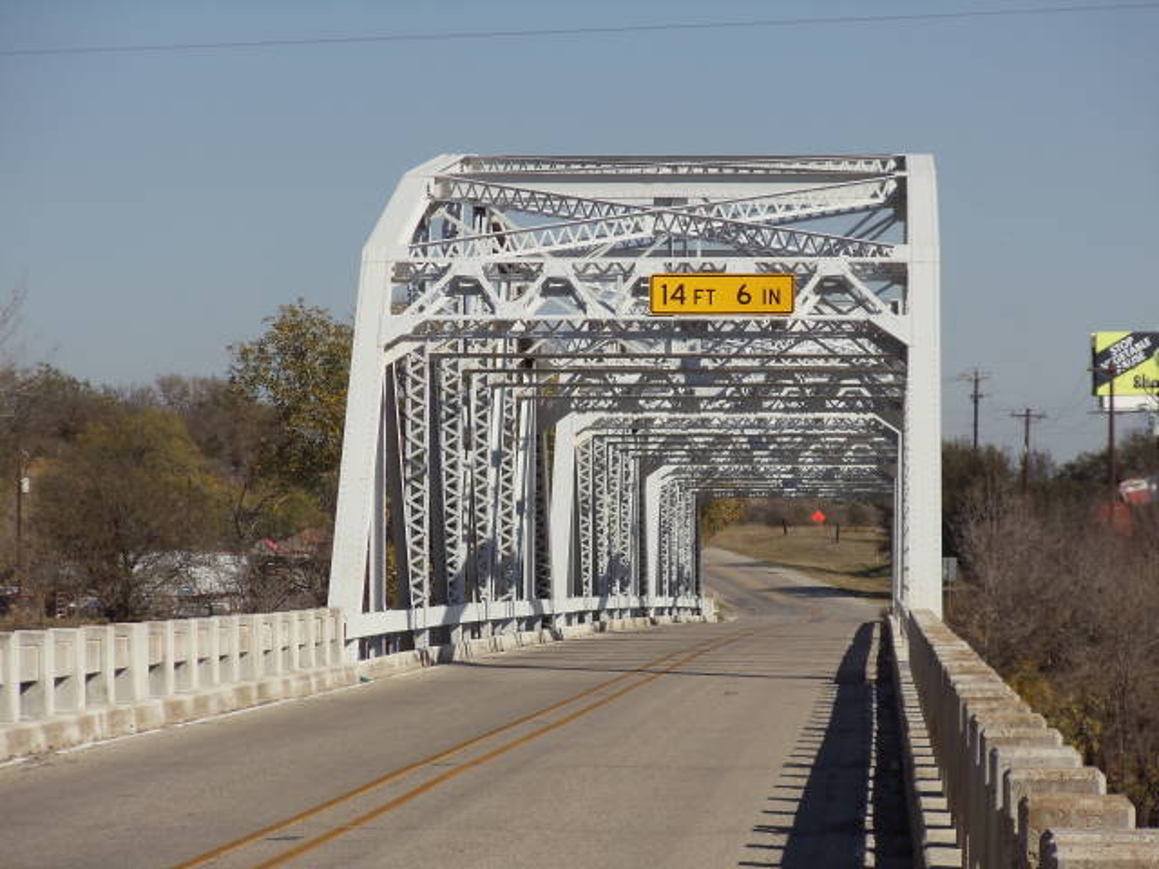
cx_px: 580
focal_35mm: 208
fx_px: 6964
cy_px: 434
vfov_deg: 7.1
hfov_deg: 9.5
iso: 100
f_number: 10.5
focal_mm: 28.34
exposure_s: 1/320
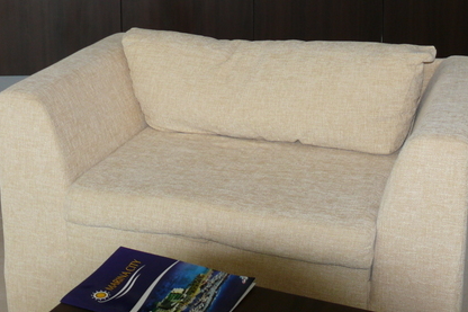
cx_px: 241
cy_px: -8
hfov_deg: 28.9
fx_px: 910
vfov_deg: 18.9
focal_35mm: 70
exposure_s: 1/30
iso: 100
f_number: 2.8
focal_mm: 7.4
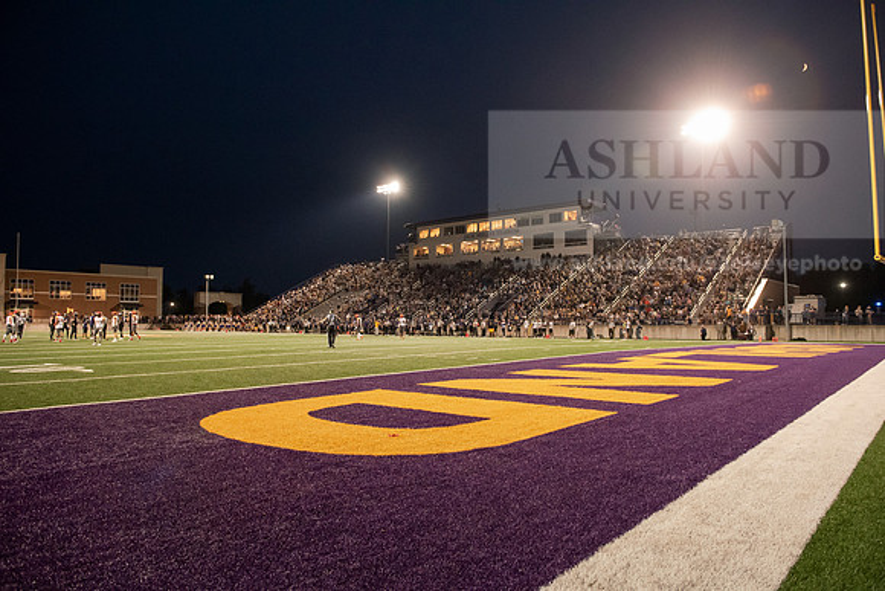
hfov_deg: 69.4
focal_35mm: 26
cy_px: 296
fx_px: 639
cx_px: 442
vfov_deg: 49.6
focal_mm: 26
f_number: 4.5
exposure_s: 1/320
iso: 6400
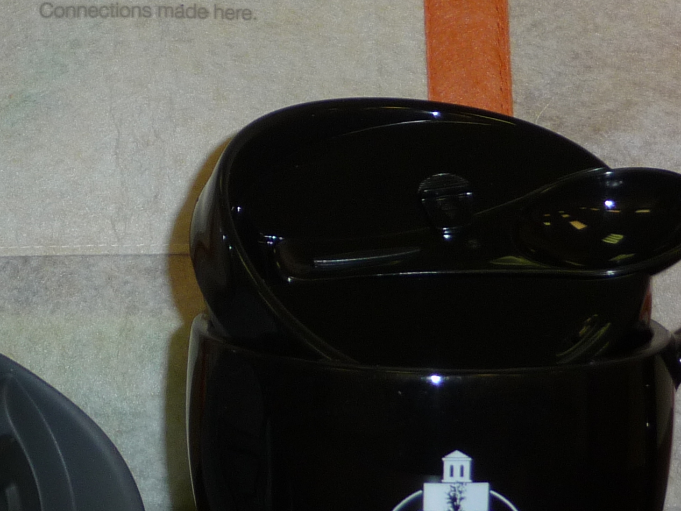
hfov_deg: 14.9
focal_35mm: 131
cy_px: 80
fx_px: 2578
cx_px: 122
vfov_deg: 11.3
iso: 100
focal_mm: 8
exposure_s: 1/30
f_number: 4.2
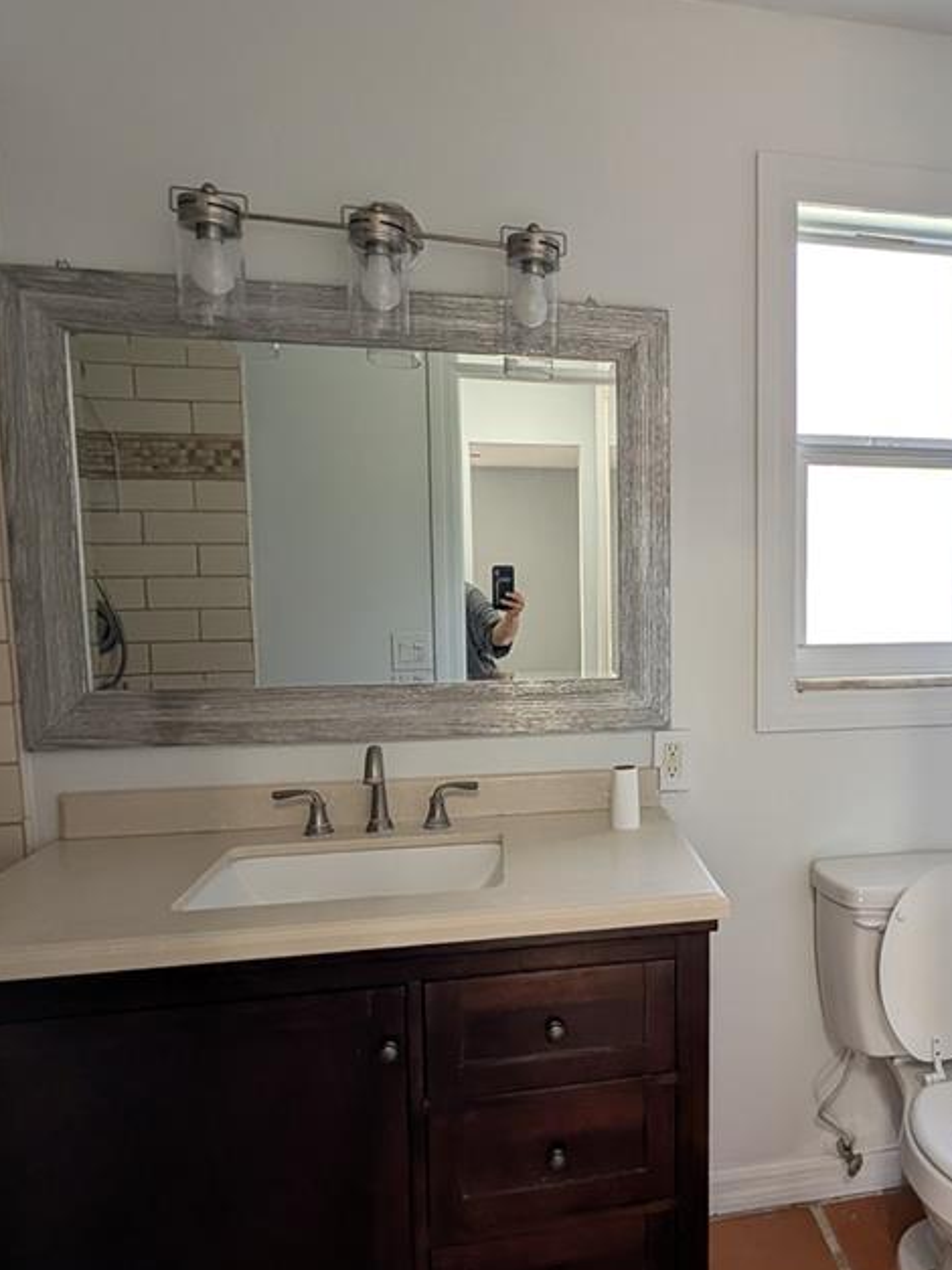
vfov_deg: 73.9
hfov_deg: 55.2
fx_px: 844
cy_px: 660
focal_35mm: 23
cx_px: 746
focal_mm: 2.02
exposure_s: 1/120
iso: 96
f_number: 1.7
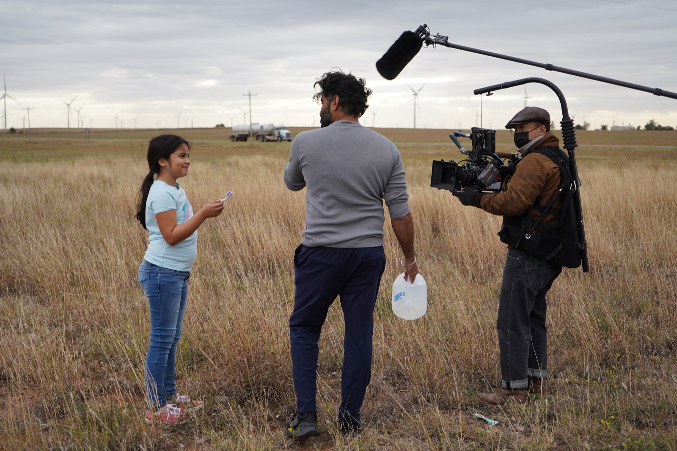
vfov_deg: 27.5
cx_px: 338
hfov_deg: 40.4
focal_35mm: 49
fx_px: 921
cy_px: 226
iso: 100
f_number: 4.5
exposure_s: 1/160
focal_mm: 49
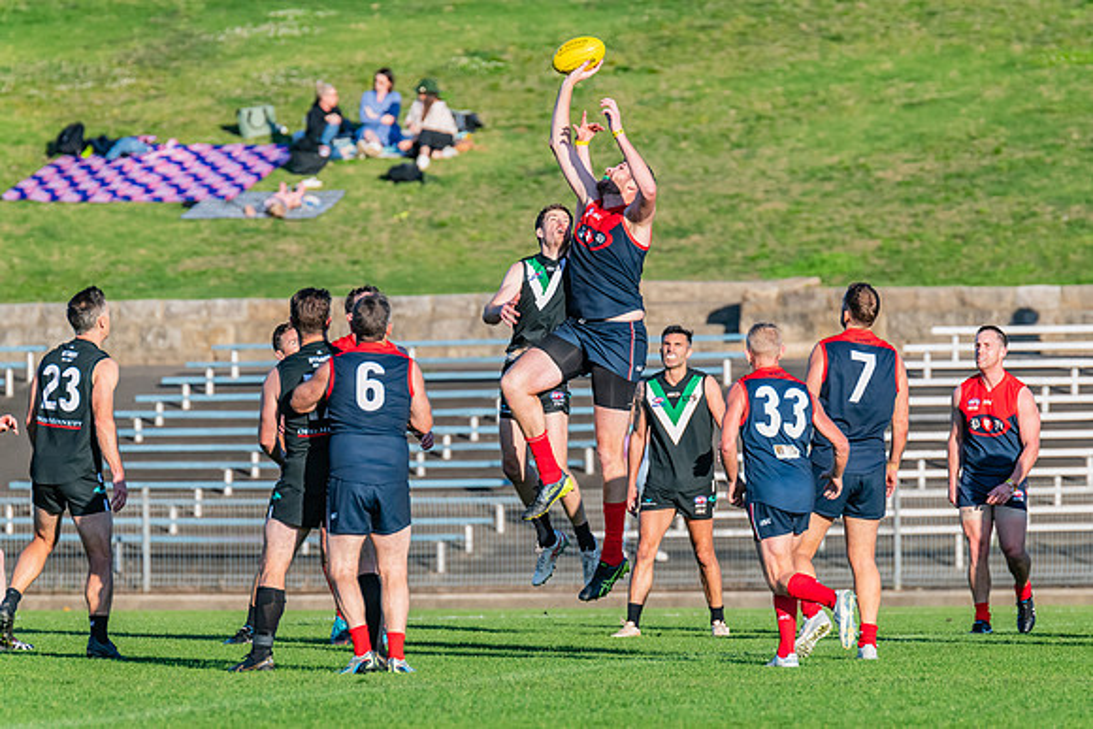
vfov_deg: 3.0
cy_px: 373
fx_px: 13725
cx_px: 581
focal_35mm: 452
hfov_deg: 4.6
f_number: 8
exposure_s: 1/1600
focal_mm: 420
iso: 800
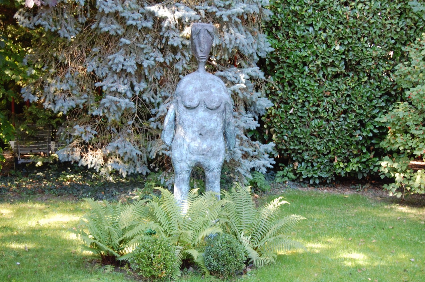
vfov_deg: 21.5
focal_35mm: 63
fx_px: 743
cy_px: 141
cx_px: 212
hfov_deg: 31.9
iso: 400
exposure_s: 1/50
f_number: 5.3
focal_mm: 42
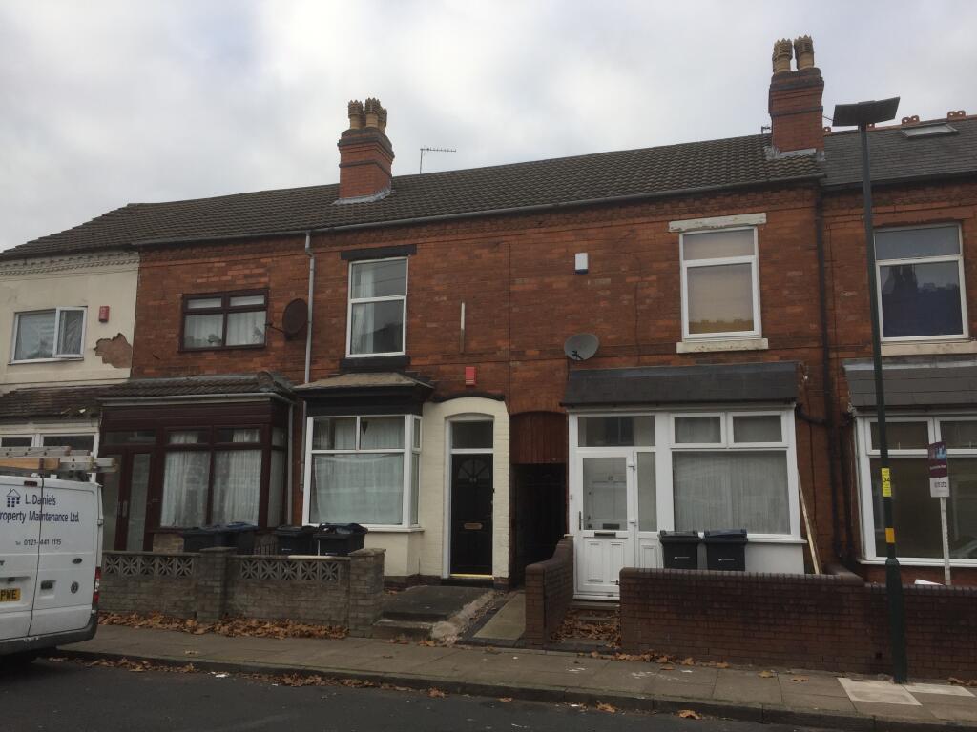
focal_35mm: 29
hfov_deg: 61.7
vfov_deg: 48.2
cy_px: 366
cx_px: 488
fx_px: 818
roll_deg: -0.5
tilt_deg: +9.7
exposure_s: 1/494
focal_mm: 4.15
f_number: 2.2
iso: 32
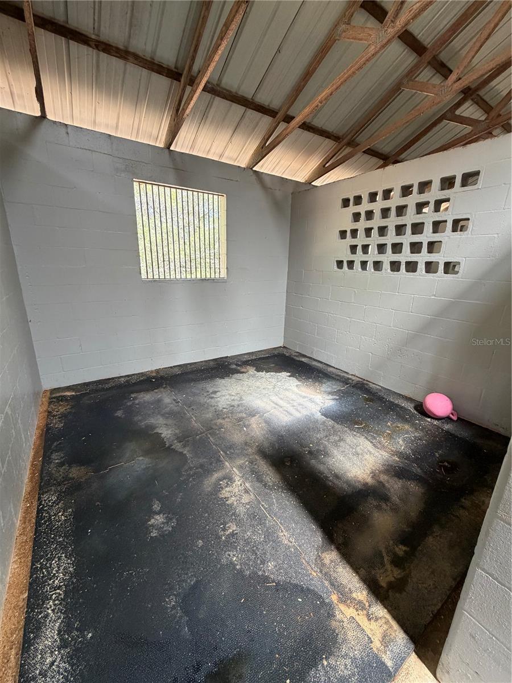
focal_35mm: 14
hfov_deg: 85.7
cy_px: 342
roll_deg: -1.2
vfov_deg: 102.1
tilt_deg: -16.3
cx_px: 256
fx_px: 276
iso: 250
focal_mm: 2.22
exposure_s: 1/121
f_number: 2.2
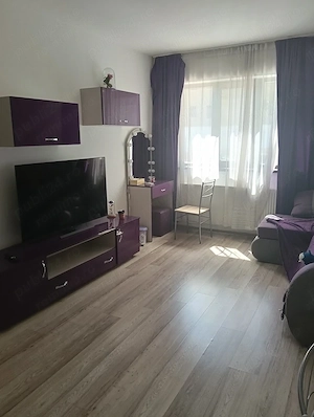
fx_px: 326
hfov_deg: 51.5
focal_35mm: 27
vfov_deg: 65.2
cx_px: 157
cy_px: 208
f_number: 1.8
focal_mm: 3.98
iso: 100
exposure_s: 1/33.3
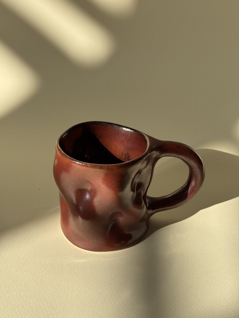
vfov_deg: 39.7
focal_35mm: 48
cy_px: 159
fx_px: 442
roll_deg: -2.1
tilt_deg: -31.7
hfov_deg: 30.3
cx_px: 120
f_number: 1.78
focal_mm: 6.76
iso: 80
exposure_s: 1/2342
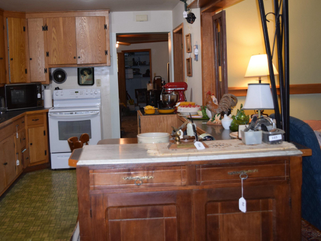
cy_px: 101
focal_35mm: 47
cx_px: 132
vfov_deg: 30.8
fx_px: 436
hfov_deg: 40.3
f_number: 4
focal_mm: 24
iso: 800
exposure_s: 1/60
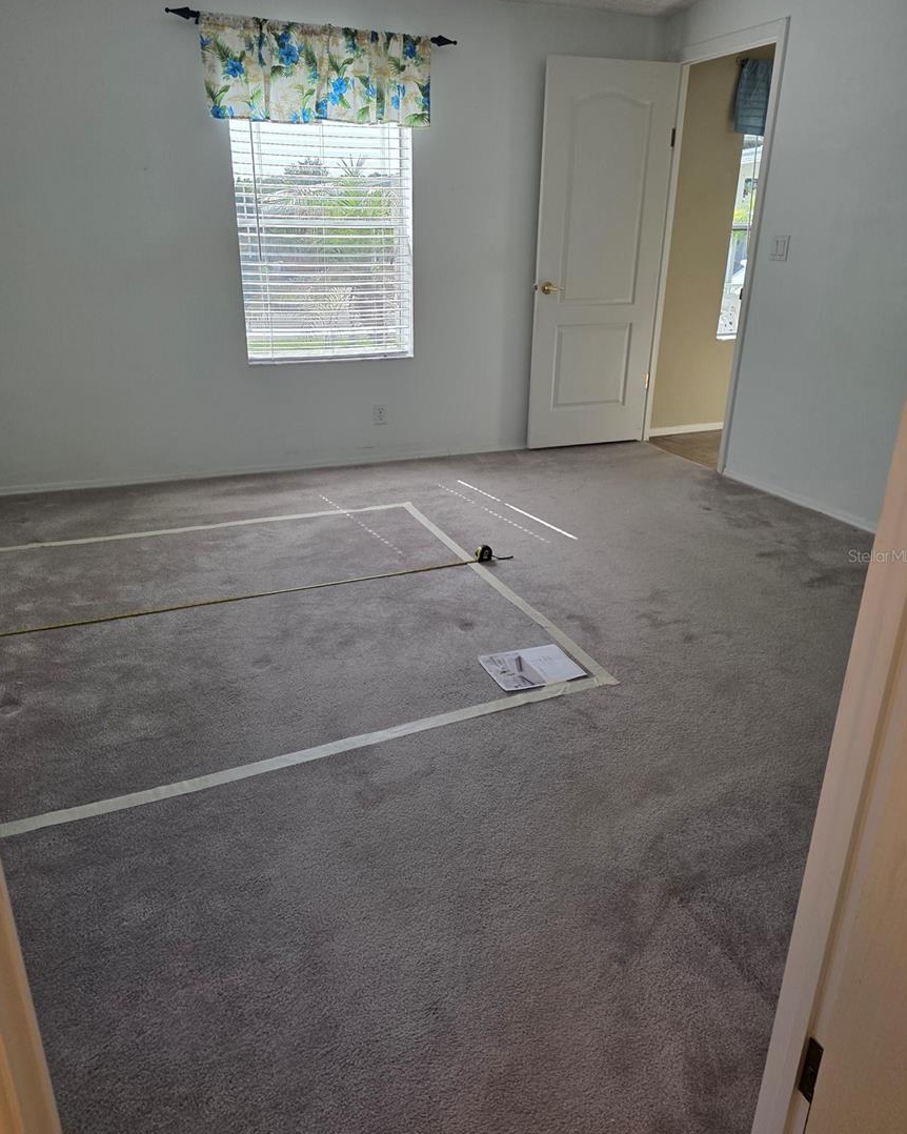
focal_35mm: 25
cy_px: 555
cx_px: 449
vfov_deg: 68.1
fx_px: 839
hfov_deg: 56.8
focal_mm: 6.25
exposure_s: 1/120
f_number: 1.7
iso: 125
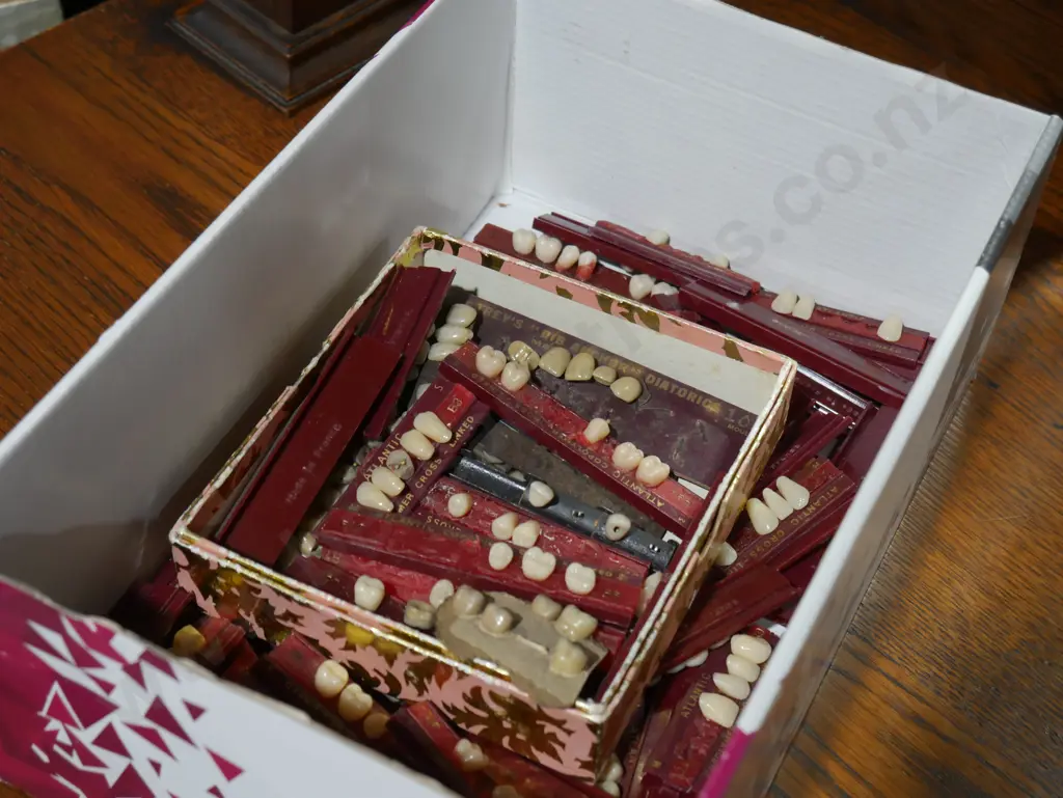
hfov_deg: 32.2
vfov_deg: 24.4
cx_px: 532
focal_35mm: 60
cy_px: 399
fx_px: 1843
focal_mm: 30
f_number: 5.4
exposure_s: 1/60
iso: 640
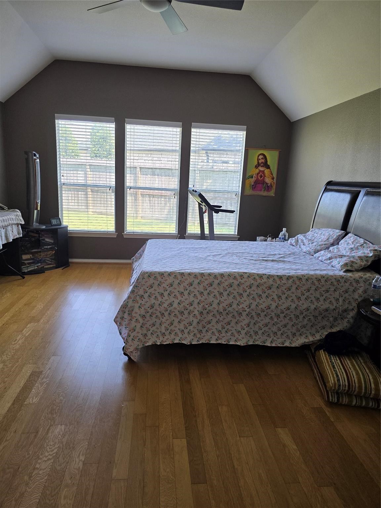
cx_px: 190
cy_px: 254
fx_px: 338
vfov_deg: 73.9
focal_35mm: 23
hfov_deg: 58.9
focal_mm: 6.3
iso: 200
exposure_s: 1/180
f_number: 1.7
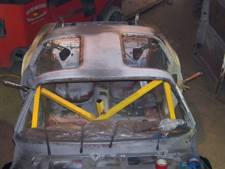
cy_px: 85
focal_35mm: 71
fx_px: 462
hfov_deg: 27.4
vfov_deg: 20.7
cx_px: 113
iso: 200
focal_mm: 11.7
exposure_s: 1/30
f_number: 3.2
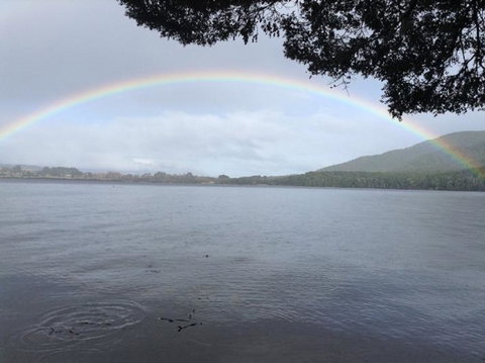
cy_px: 182
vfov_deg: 42.9
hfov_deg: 55.4
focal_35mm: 33
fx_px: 462
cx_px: 242
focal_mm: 3.3
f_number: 2.4
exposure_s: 1/935
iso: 32
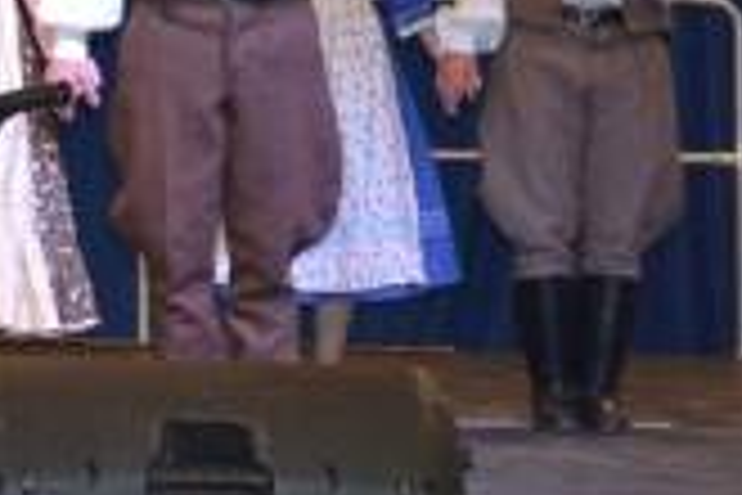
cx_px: -805
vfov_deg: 7.2
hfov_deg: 10.0
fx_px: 3895
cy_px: -133
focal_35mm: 189
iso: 900
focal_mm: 26
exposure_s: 1/60
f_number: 4
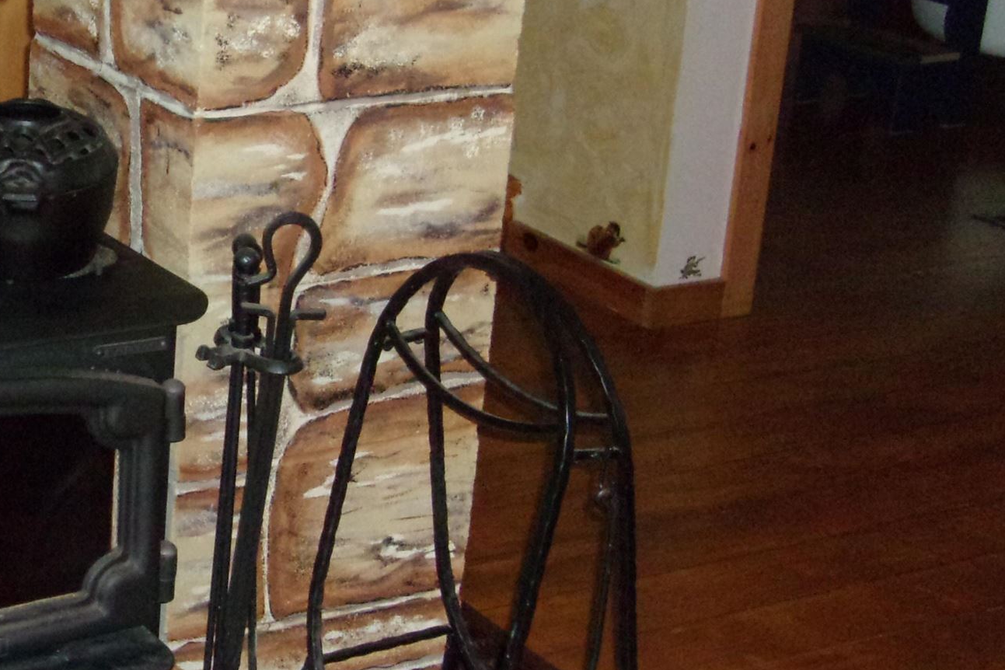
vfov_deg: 16.2
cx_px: 102
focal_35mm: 84
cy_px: 239
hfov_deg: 23.6
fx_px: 2345
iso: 500
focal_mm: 6.1
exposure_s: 1/34
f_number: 3.3
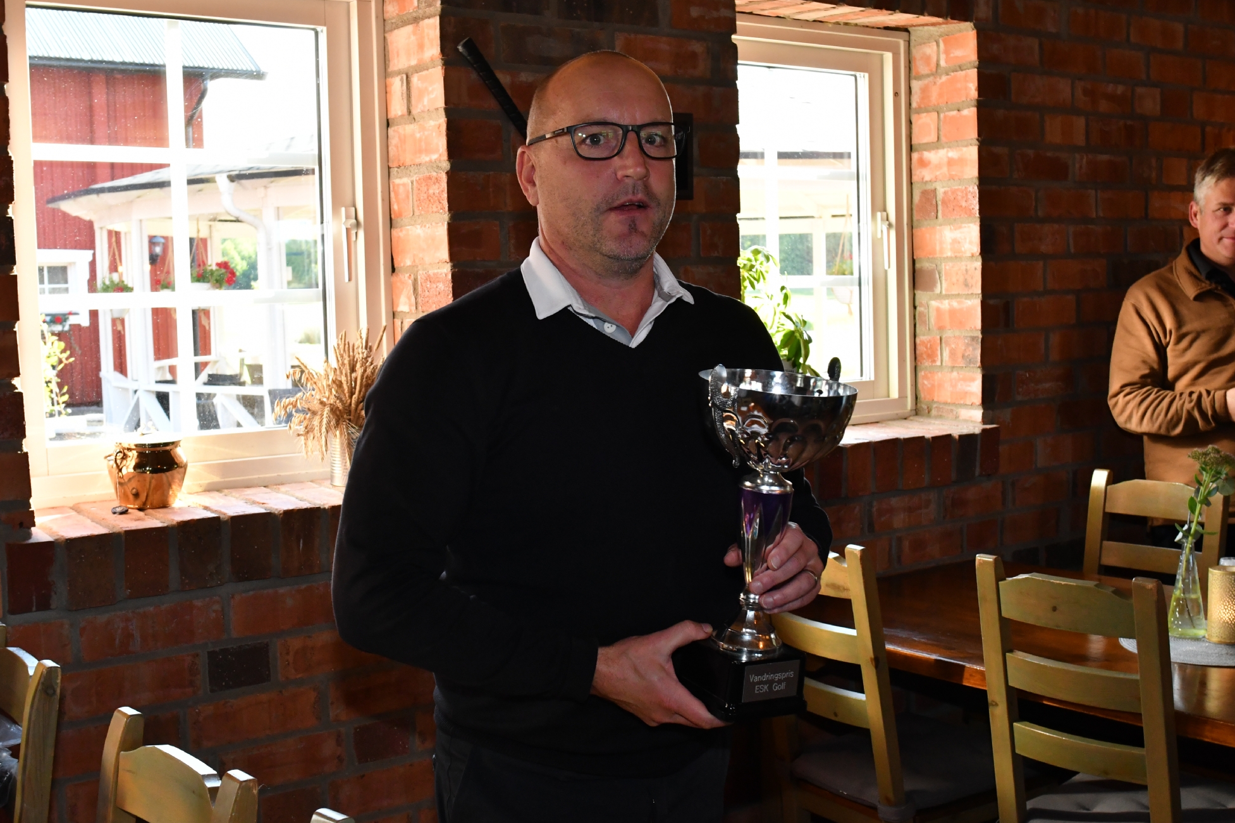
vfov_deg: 31.2
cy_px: 418
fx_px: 1475
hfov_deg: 45.4
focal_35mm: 43
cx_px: 615
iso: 2000
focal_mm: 28
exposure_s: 1/160
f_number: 9
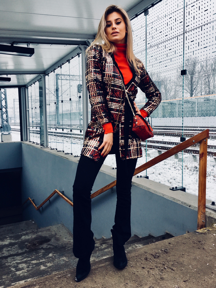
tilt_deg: -5.4
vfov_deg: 61.7
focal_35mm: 29
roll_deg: +0.0
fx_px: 241
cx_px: 108
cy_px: 144
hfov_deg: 48.2
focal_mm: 4.15
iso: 25
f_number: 2.2
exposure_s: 1/155
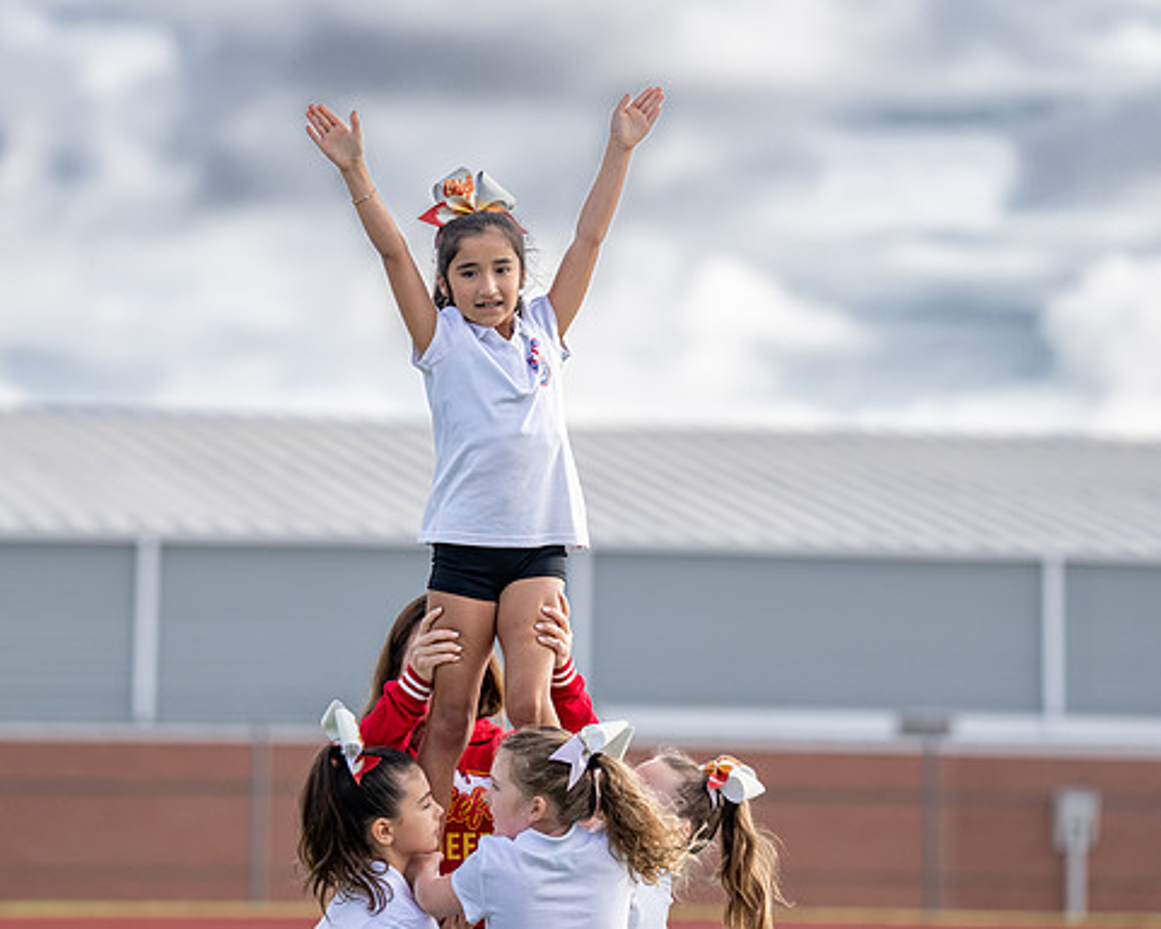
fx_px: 7905
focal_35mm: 230
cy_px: 333
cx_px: 504
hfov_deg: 8.4
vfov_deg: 6.7
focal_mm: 153
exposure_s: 1/2500
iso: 250
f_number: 2.8
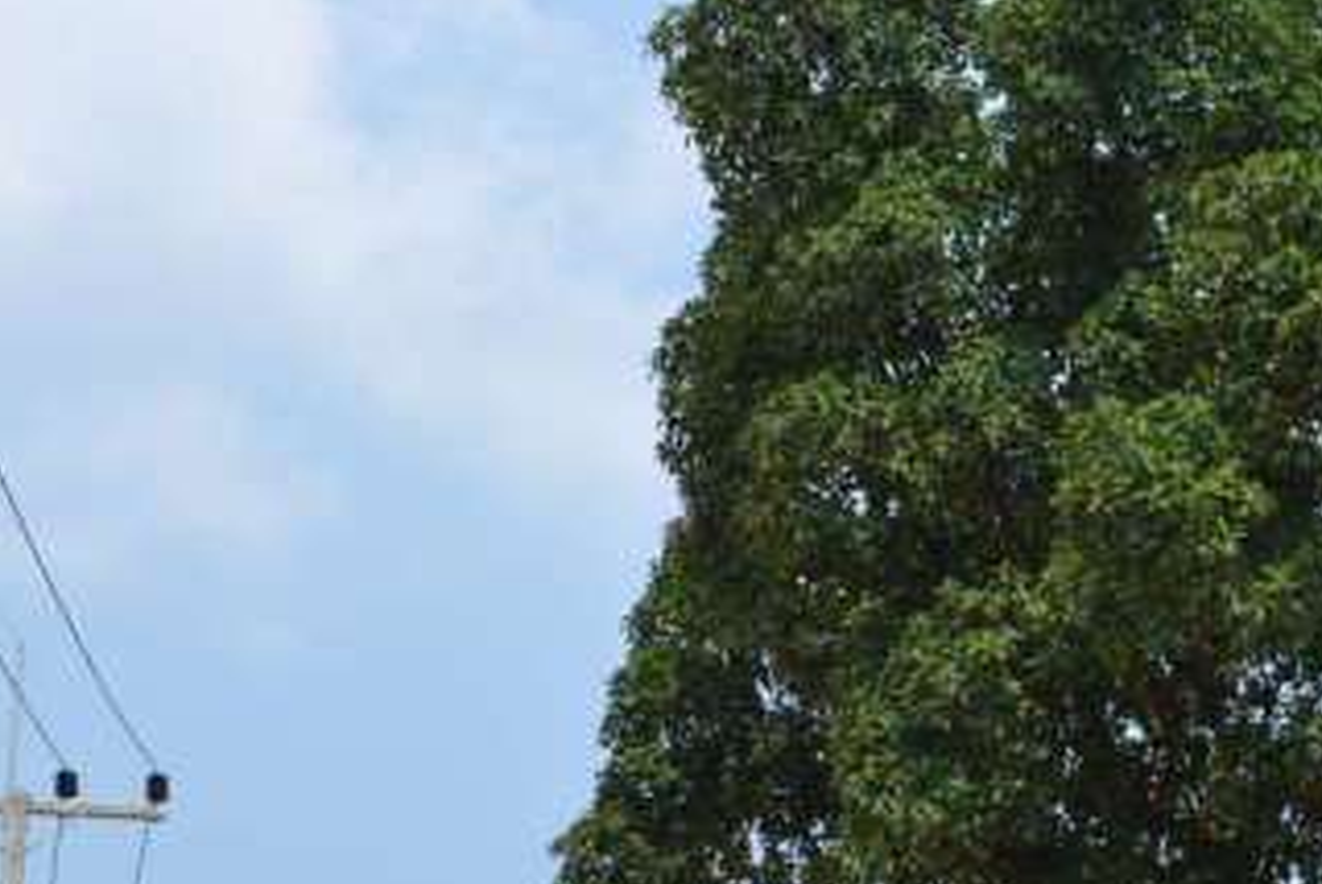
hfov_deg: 21.6
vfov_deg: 15.0
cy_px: 892
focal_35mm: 90
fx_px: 3308
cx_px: 1413
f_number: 5.6
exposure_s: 1/125
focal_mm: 36
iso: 100
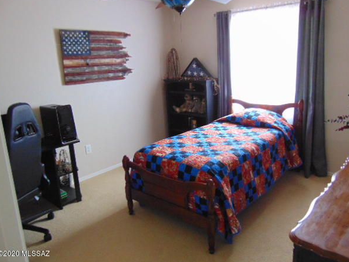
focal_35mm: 27
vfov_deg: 51.3
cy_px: 124
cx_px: 182
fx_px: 272
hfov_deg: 65.3
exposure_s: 1/30
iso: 400
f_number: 3
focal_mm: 4.5
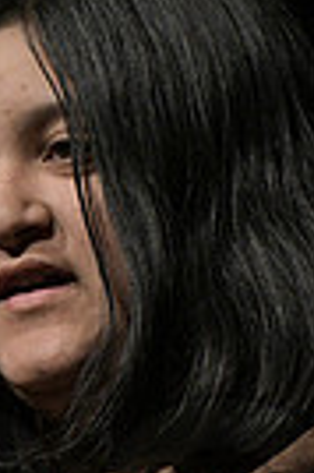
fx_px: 15753
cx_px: -67
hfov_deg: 1.1
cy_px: 586
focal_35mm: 1201
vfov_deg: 1.7
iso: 2500
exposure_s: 1/160
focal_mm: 185
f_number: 4
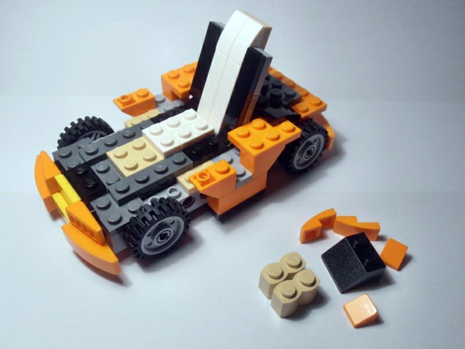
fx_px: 497
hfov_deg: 50.1
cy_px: 174
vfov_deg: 38.7
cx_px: 232
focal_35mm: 37
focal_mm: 6.61
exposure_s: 1/50
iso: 80
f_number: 3.9
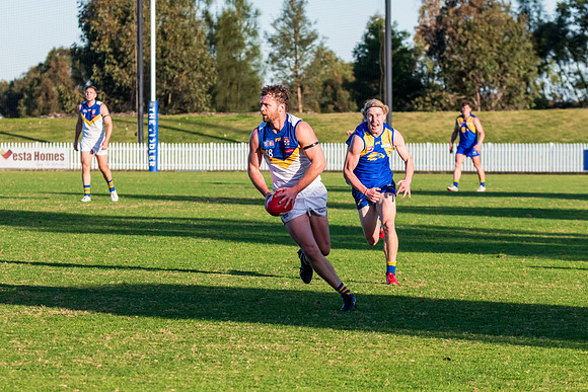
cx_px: 261
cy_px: 204
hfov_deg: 8.7
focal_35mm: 236
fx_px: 3859
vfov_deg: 5.8
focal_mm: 150
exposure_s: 1/1250
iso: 800
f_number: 8
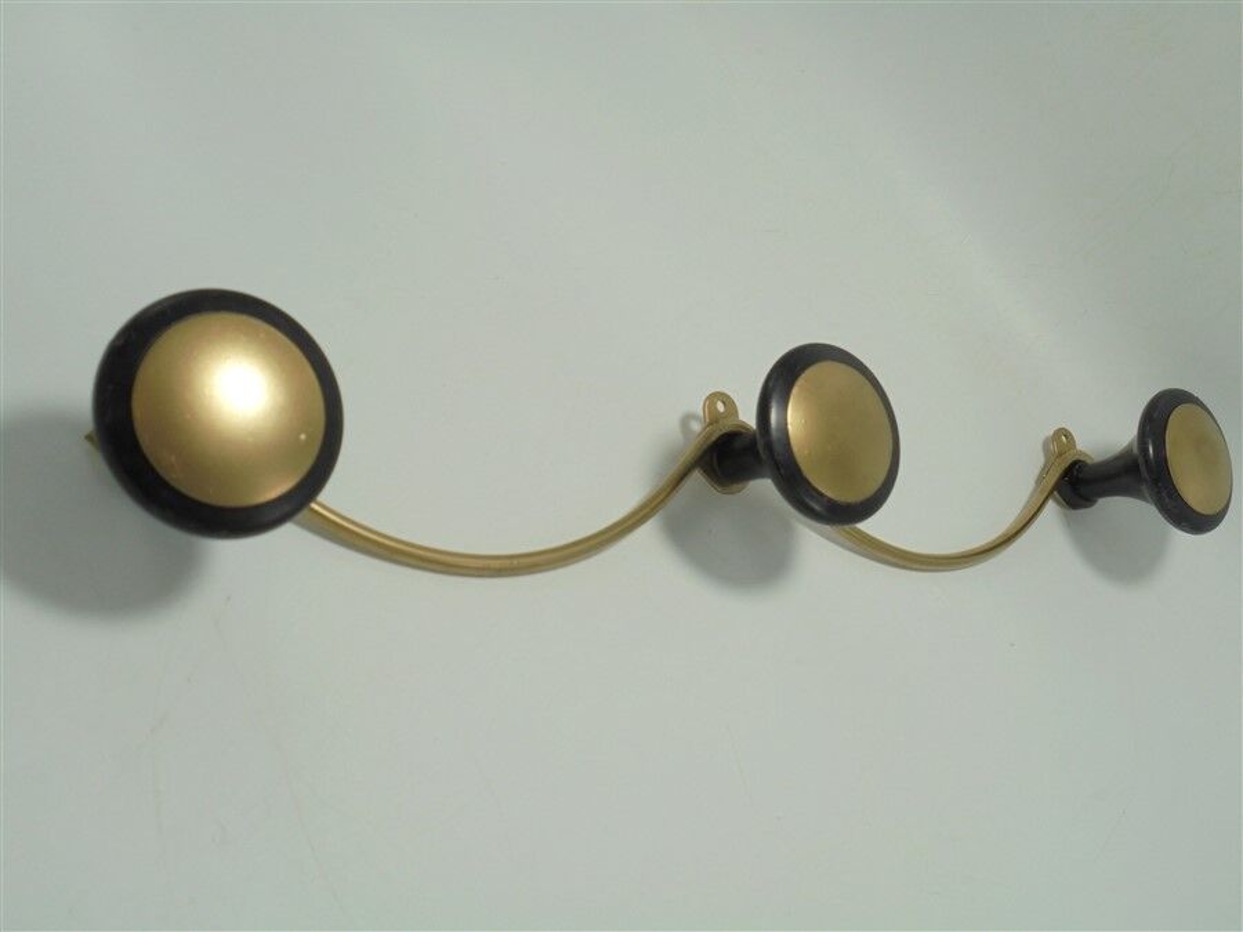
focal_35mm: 38
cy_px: 466
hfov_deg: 49.0
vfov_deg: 37.7
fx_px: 1365
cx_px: 622
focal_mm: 6.9
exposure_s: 1/100
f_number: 4.2
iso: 100
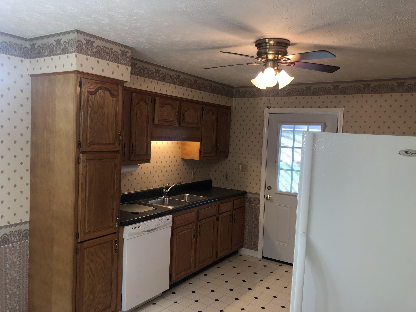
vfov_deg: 49.7
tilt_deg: -3.3
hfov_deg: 63.4
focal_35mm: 28
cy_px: 156
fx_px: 336
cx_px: 208
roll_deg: -0.9
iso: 25
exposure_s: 1/20
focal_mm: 4
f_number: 1.8
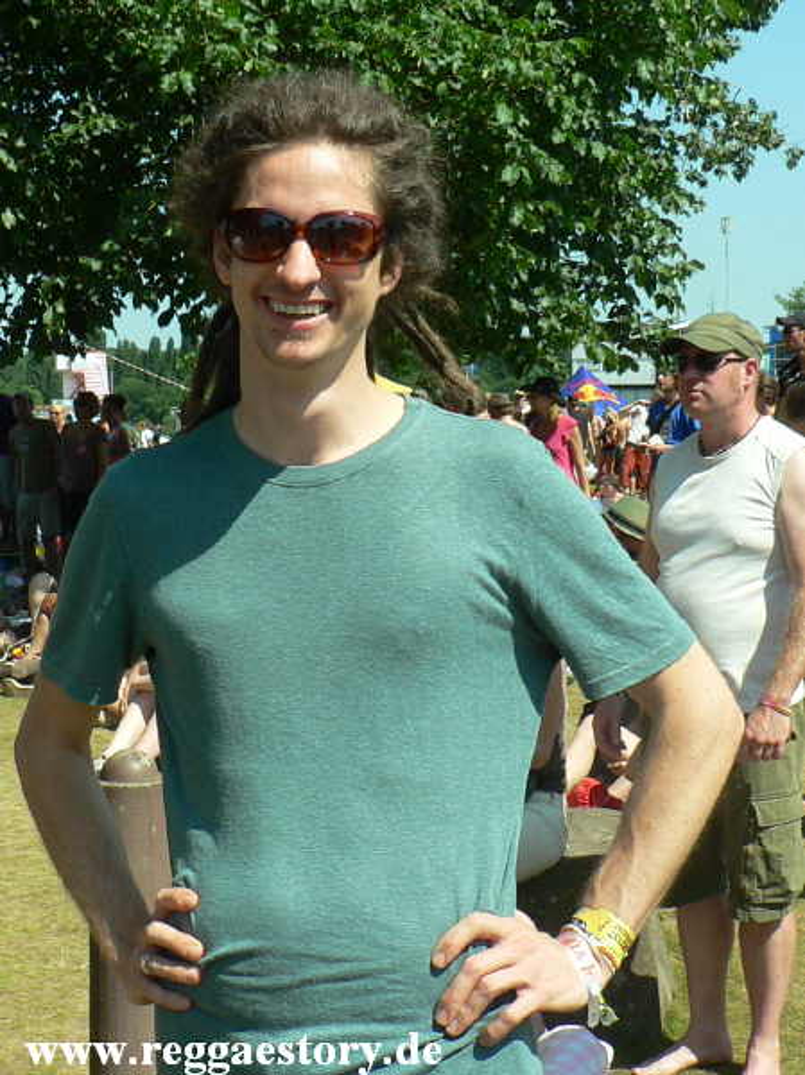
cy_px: 538
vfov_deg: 52.7
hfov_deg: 40.6
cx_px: 402
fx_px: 1087
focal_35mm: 35
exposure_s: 1/320
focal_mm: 6
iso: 64
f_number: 4
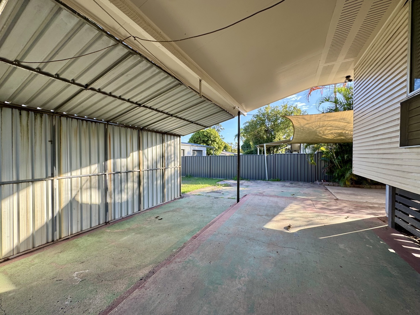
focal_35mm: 14
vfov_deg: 85.7
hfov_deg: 102.1
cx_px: 210
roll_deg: +0.6
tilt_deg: -1.6
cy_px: 158
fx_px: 170
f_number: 2.2
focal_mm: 2.22
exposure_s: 1/187
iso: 40
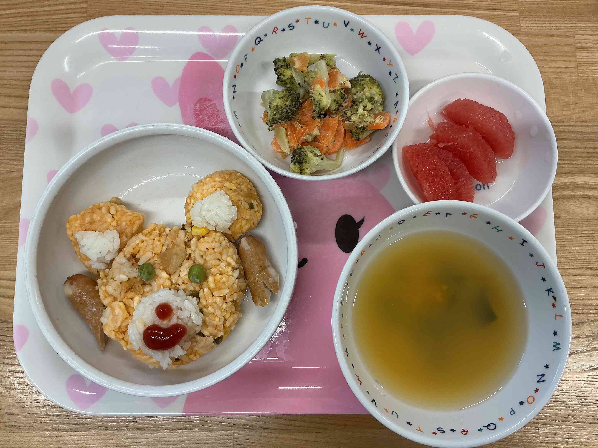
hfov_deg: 61.7
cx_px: 299
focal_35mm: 29
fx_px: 501
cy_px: 224
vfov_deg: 48.2
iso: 32
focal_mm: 3
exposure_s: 1/100
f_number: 1.8
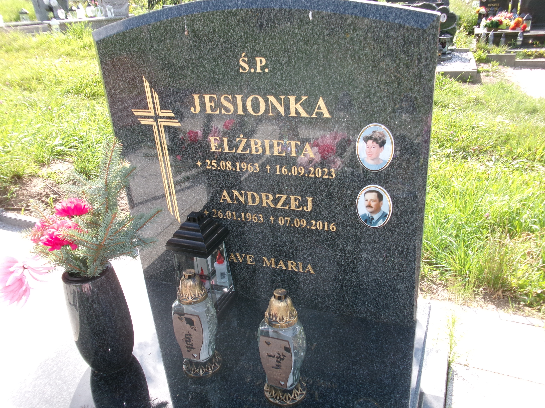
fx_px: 457
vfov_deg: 48.2
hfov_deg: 61.7
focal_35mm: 29
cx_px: 277
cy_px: 210
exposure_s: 1/240
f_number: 3.9
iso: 100
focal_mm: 5.1
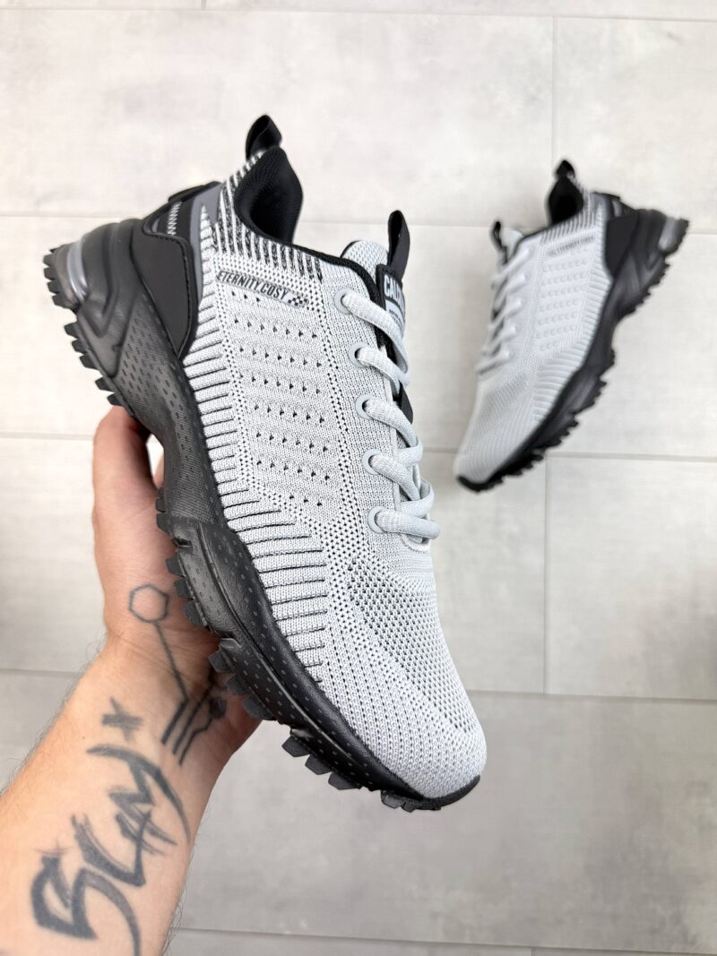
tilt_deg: -83.8
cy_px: 478
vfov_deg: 71.6
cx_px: 358
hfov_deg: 56.8
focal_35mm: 24
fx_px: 663
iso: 80
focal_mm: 6.76
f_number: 1.78
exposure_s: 1/497
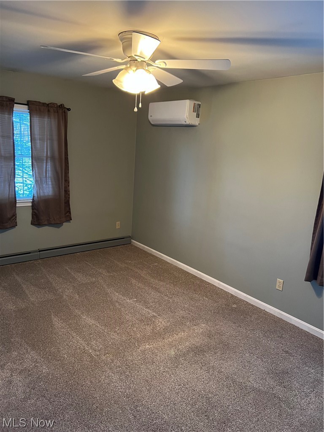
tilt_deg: -11.9
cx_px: 162
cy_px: 216
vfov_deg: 67.3
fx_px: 324
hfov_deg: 53.1
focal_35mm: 26
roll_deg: -4.1
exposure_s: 1/40
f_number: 1.5
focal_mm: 5.7
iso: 400
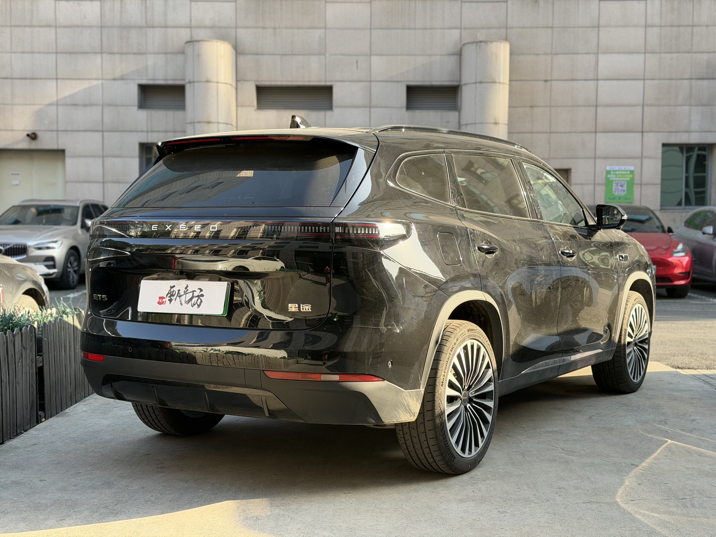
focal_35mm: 48
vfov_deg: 30.3
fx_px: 993
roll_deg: -0.1
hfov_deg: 39.7
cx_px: 358
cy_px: 268
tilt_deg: -3.1
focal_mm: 6.76
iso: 100
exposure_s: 1/646
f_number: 1.78
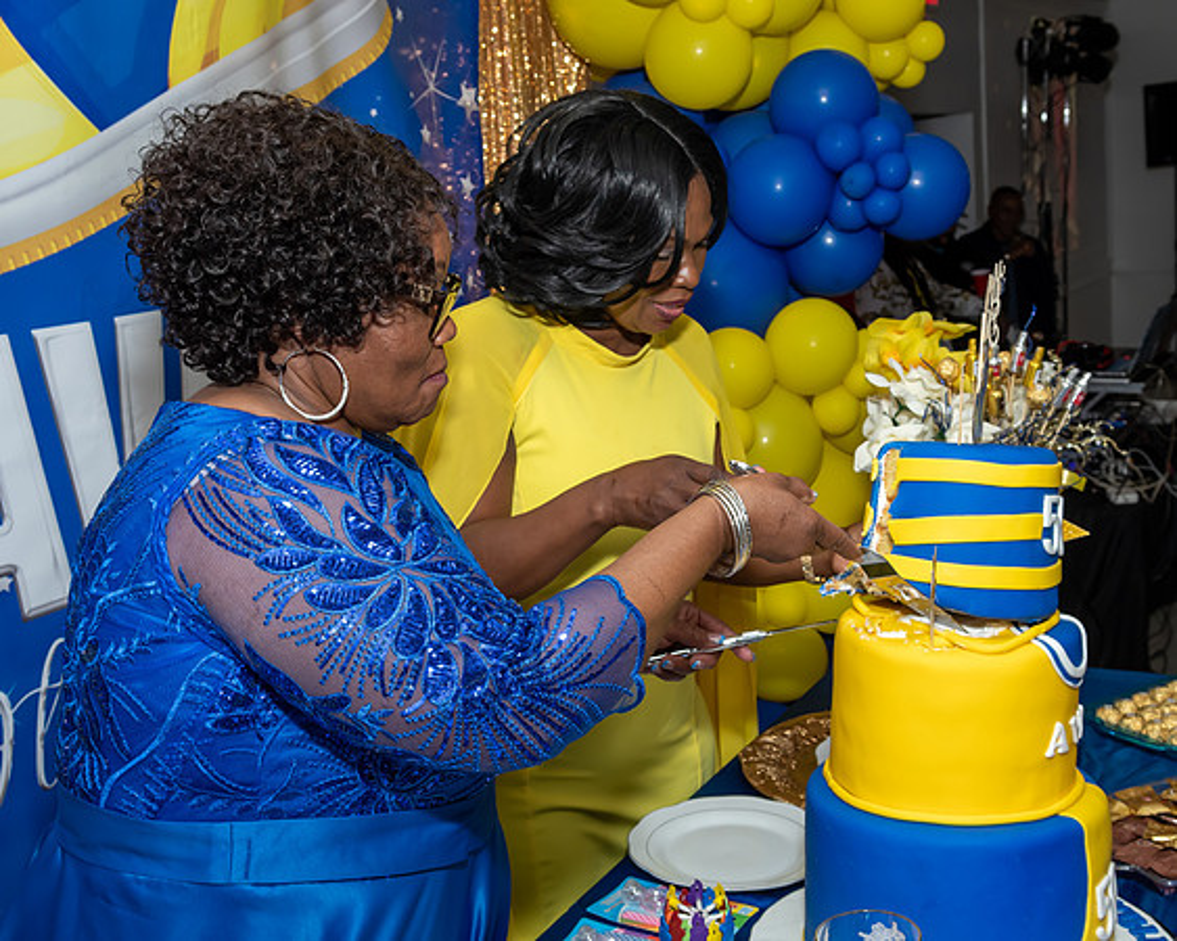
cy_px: 409
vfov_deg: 34.1
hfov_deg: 42.1
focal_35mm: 44
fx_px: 1530
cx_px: 608
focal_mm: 23
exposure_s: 1/250
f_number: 6.3
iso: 500
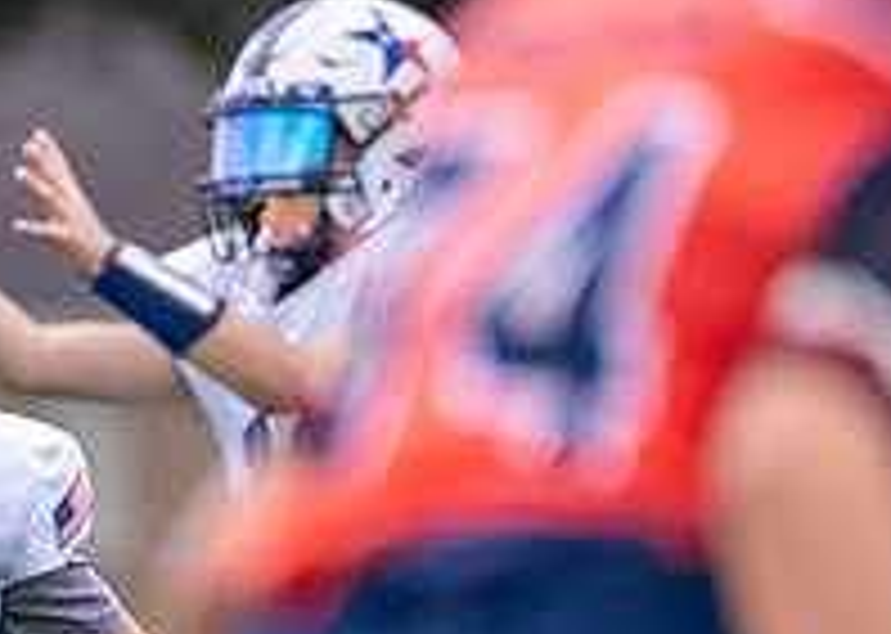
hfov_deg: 1.9
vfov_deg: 1.3
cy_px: 509
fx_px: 27377
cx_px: -176
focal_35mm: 1083
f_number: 2.8
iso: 400
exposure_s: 1/3200
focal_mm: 200
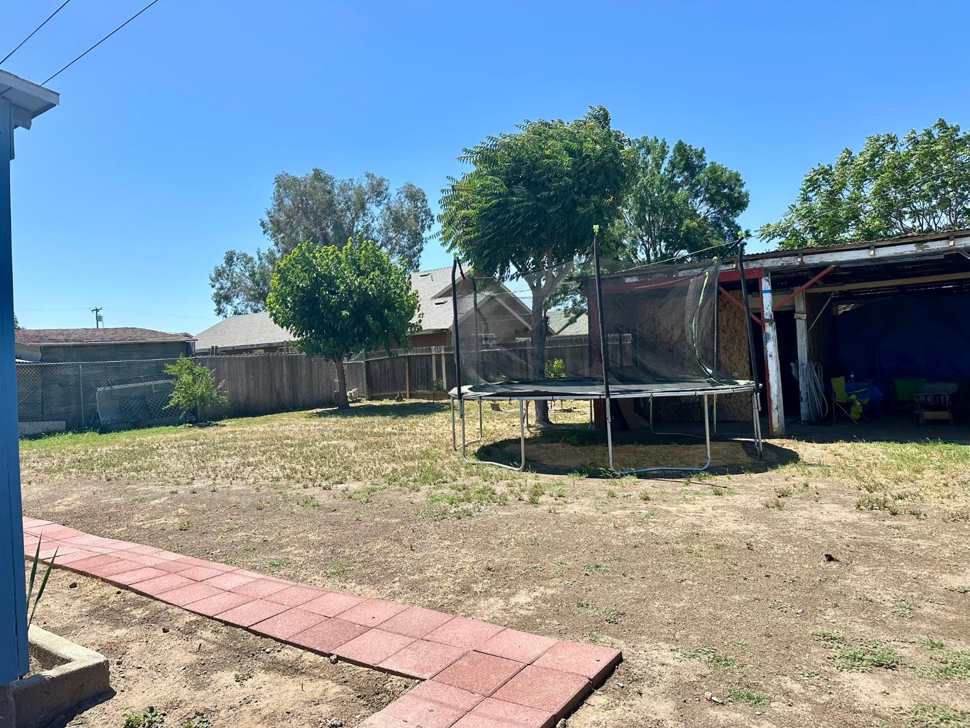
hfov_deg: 71.6
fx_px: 673
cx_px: 485
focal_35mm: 24
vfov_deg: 56.8
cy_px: 364
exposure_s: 1/3058
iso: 80
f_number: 1.78
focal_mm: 6.86
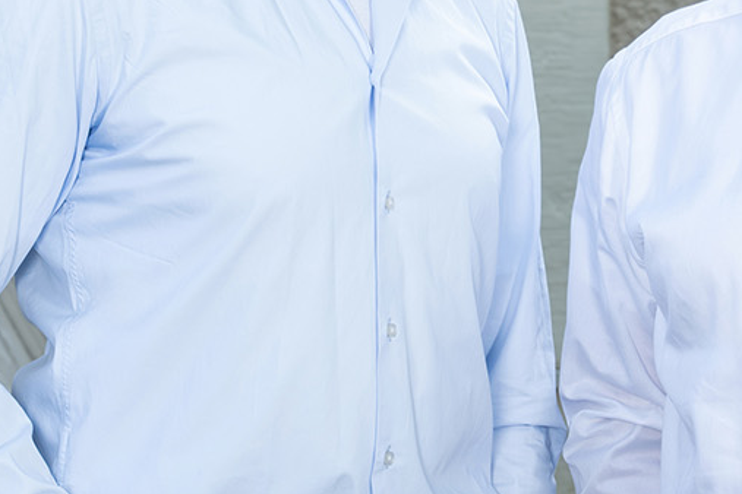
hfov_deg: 7.4
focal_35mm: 276
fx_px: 5688
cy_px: 198
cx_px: 625
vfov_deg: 5.0
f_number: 8
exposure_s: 1/100
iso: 200
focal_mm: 70
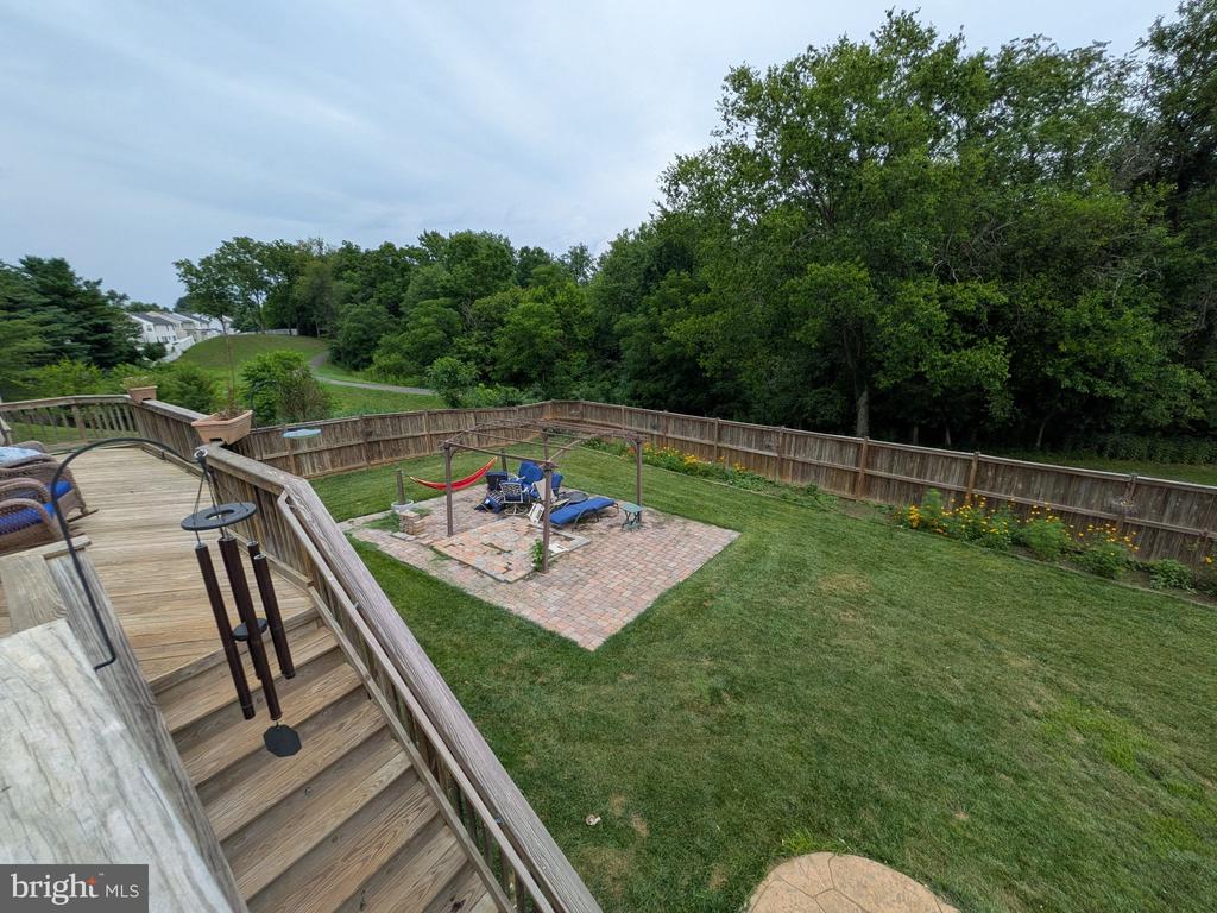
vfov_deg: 85.7
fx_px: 492
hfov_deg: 102.1
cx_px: 608
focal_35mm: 14
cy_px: 456
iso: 51
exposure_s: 1/1658
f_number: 2.2
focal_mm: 1.83
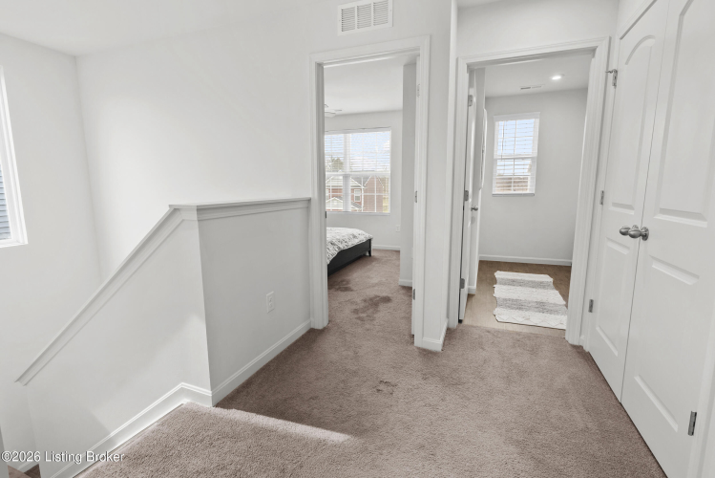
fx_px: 318
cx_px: 358
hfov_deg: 96.7
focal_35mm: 16
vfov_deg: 73.8
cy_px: 239
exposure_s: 1/4
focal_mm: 16
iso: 400
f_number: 11
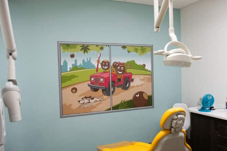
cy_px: 84
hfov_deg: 58.6
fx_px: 202
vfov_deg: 41.1
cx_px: 125
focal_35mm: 32
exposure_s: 1/320
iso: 1600
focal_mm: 24
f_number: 4
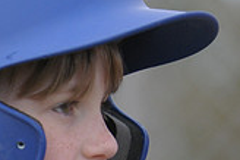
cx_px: -116
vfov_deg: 1.3
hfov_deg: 1.9
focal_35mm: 1062
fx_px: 7073
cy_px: 256
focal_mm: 200
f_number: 4
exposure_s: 1/1250
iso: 400
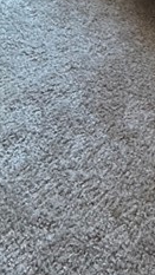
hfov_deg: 15.5
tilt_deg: -8.1
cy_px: -262
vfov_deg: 19.5
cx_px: 278
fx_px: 490
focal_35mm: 67
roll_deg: -0.6
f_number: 2.2
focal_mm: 2.22
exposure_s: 1/120
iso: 160
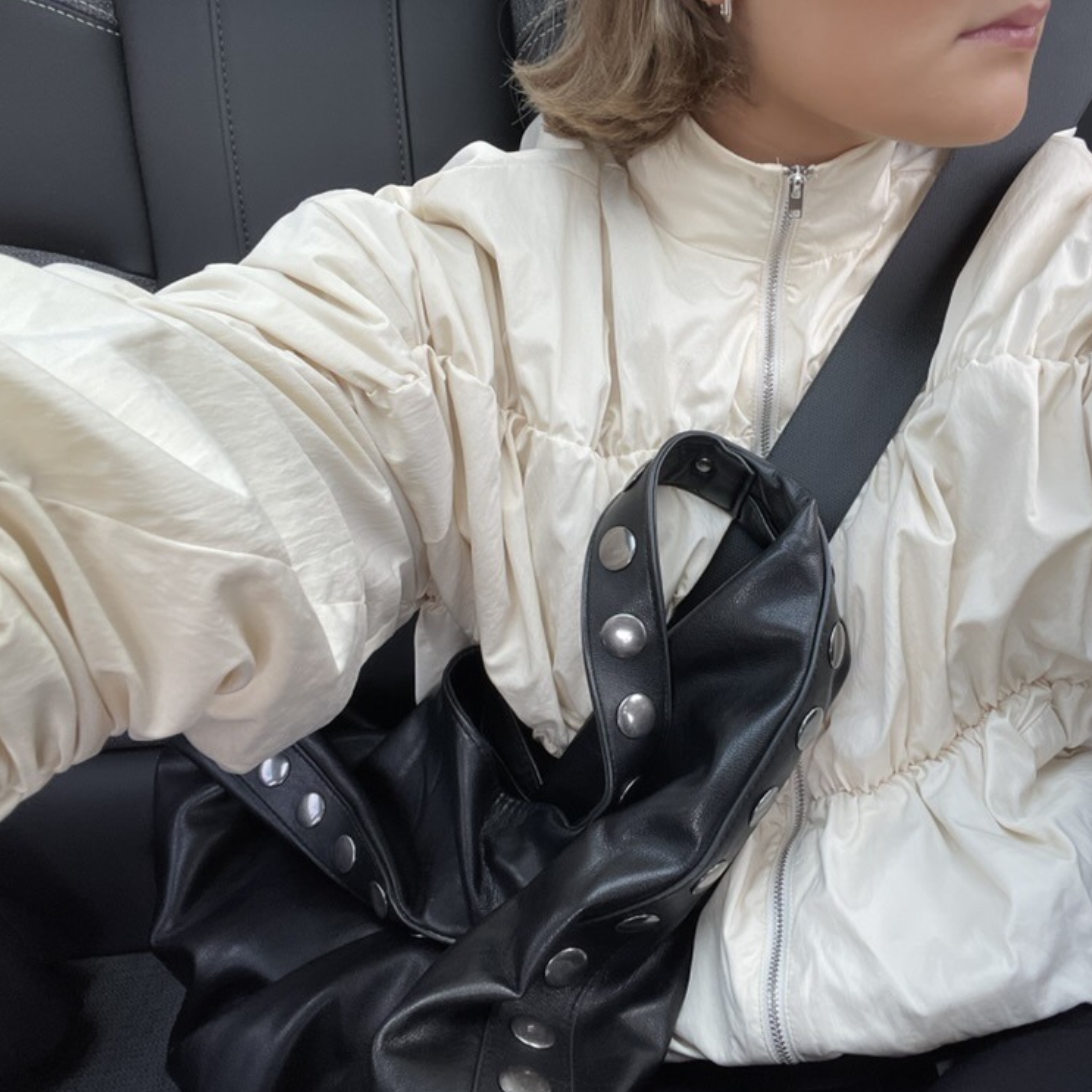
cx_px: 655
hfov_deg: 56.9
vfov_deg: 57.3
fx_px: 999
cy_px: 558
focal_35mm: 28
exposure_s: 1/121
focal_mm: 2.71
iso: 100
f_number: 2.2
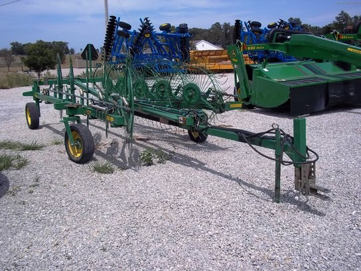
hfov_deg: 51.4
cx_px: 180
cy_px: 136
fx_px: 375
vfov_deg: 39.7
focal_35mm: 36
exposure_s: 1/320
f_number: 8
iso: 80
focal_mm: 6.5
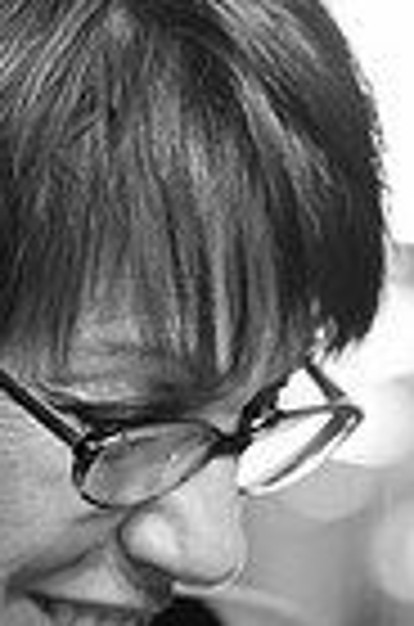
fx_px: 5894
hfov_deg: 4.0
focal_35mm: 340
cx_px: -7
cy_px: 815
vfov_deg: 6.0
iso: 2500
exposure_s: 1/80
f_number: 4
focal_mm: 105
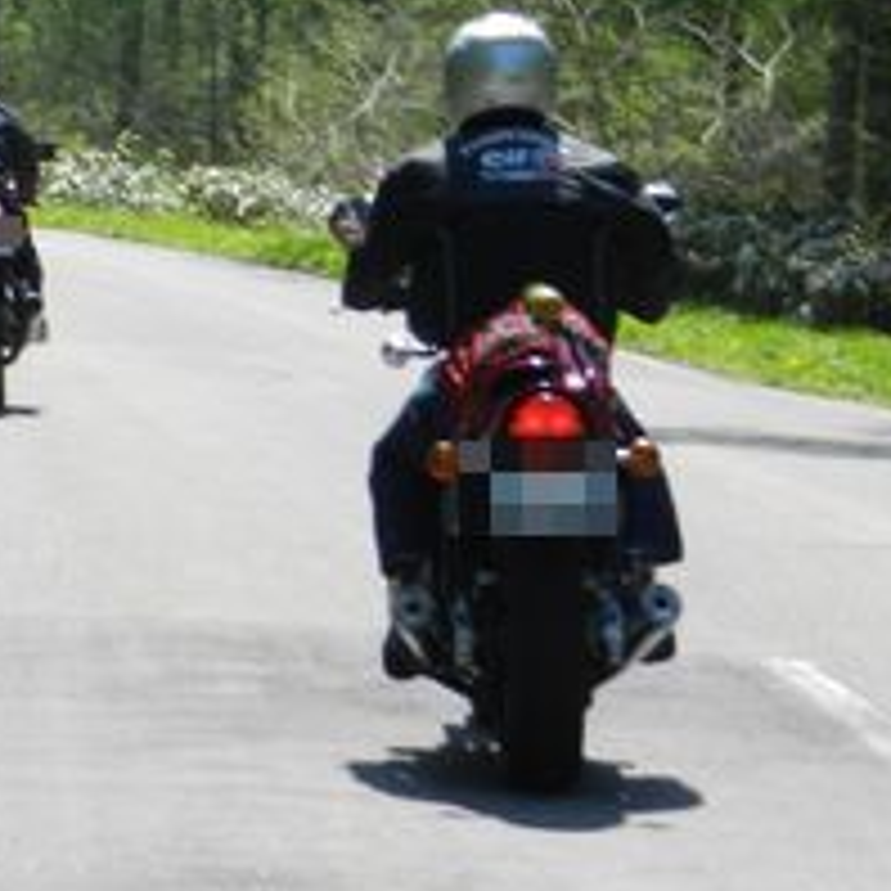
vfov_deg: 7.5
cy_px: -25
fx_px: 6785
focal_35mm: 233
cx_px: 68
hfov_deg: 7.5
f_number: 4.4
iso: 160
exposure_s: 1/640
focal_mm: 14.9
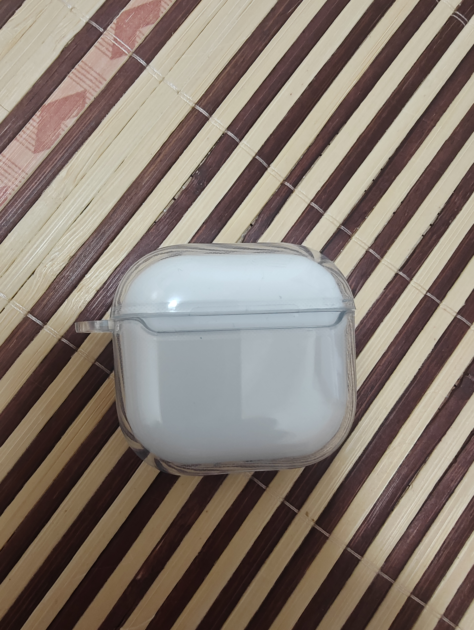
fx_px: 474
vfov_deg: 67.2
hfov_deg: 53.2
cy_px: 315
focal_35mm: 26
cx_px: 237
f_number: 2
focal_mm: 2.32
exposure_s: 1/25
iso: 730
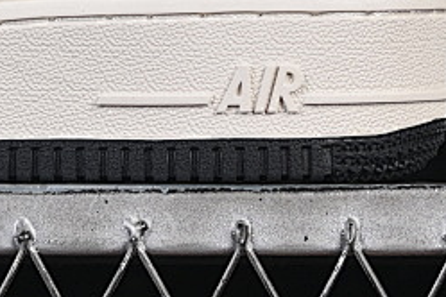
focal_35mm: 325
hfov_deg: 6.3
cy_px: -216
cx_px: -176
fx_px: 4026
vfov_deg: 4.2
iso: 160
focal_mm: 50
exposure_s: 1/80
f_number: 8
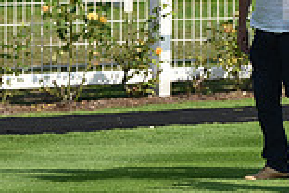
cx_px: 522
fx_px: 4487
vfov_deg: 2.5
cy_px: -96
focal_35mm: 559
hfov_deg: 3.7
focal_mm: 150
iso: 400
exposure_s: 1/1600
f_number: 6.3
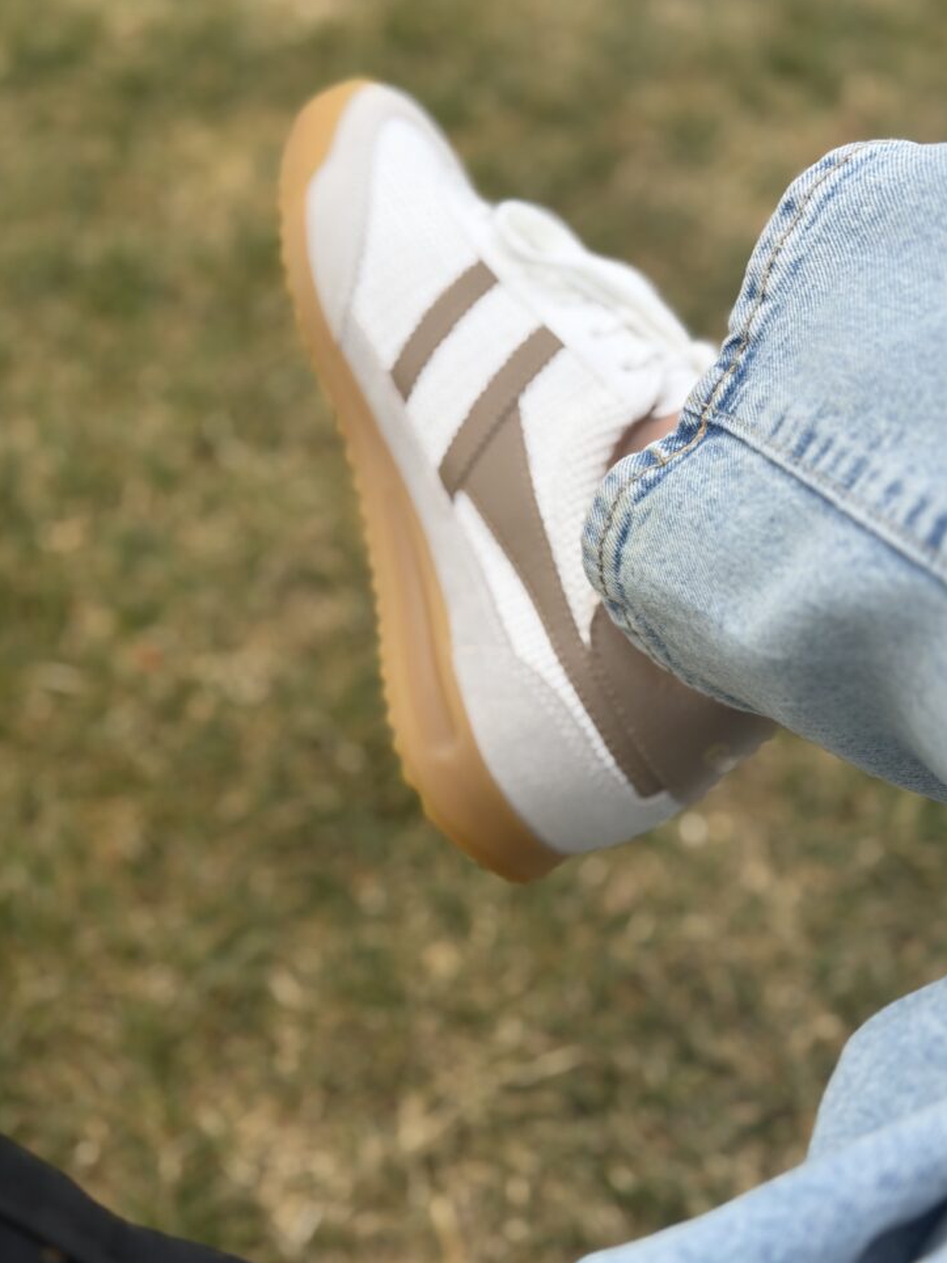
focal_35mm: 51
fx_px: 1860
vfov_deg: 37.5
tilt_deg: -47.4
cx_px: 457
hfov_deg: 28.6
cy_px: 624
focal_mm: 6.76
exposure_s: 1/1883
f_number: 1.78
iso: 64
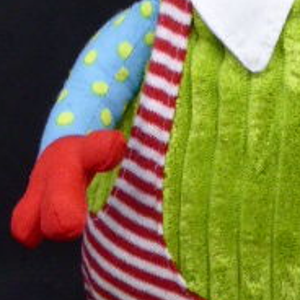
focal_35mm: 123
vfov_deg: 14.2
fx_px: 1206
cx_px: 280
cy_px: 99
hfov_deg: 14.0
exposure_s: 1/60
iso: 400
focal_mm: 6.9
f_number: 3.9
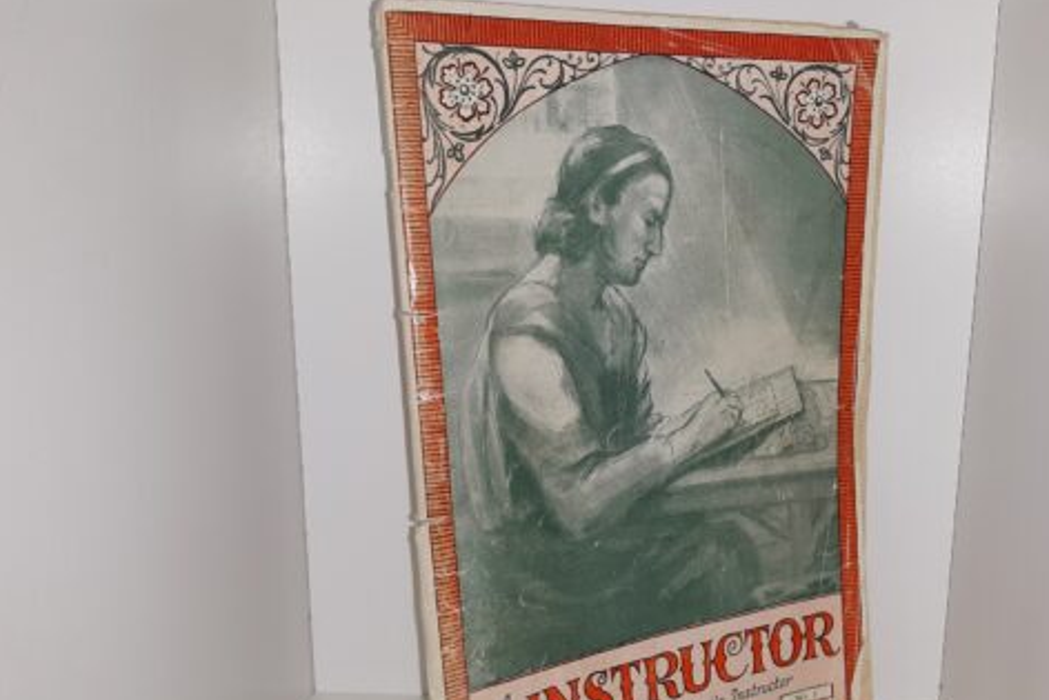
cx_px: 642
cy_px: 449
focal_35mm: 37
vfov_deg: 35.7
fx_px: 1078
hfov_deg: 51.4
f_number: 1.7
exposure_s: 1/145
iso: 40
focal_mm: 3.7
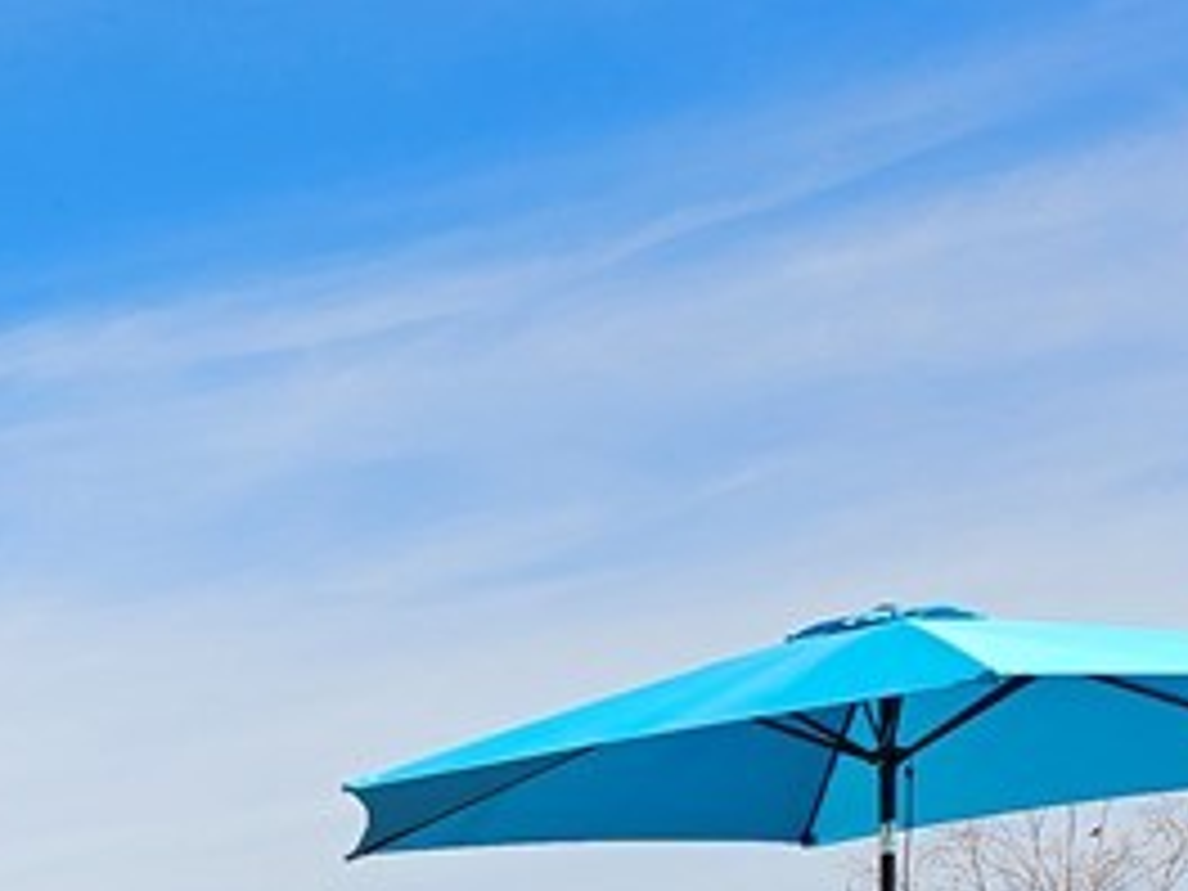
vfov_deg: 14.4
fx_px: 3192
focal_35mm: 93
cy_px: 1503
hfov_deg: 18.5
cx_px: -621
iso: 50
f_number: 1.8
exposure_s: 1/2760
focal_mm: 5
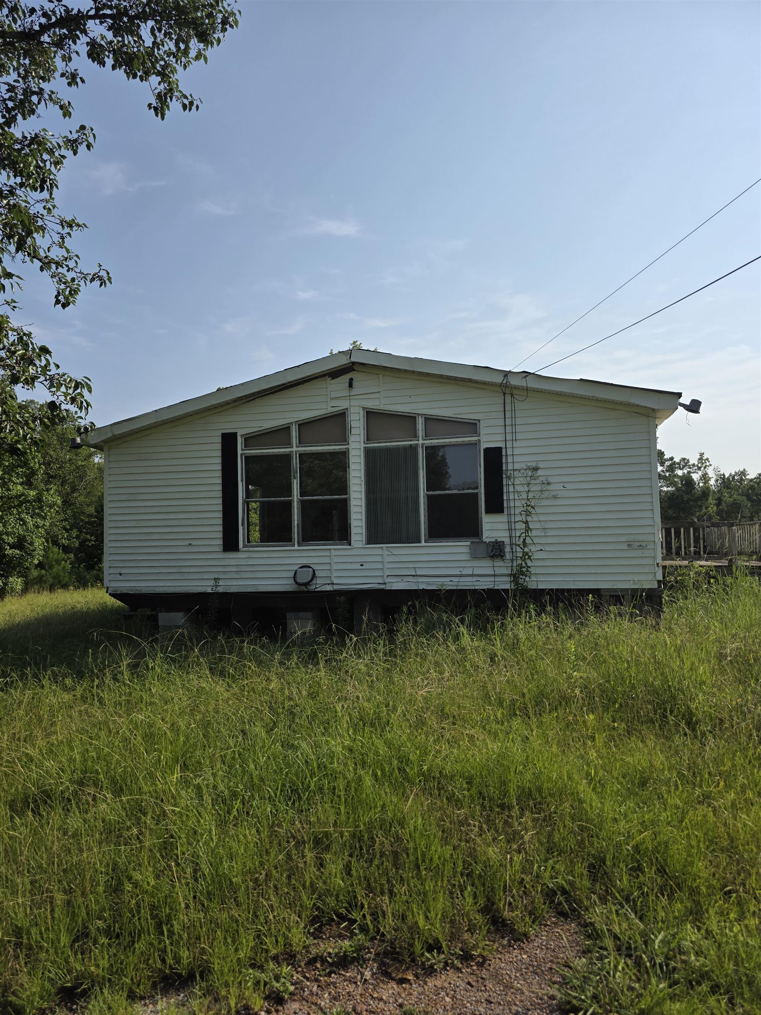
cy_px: 508
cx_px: 380
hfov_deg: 58.9
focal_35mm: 23
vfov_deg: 73.9
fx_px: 674
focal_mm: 6.3
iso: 80
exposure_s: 1/7944
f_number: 1.7
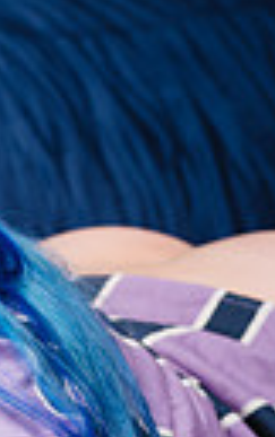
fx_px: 4291
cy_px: 289
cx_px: 193
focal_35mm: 359
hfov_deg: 3.7
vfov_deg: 5.8
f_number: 5
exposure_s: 1/125
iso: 64
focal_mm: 70
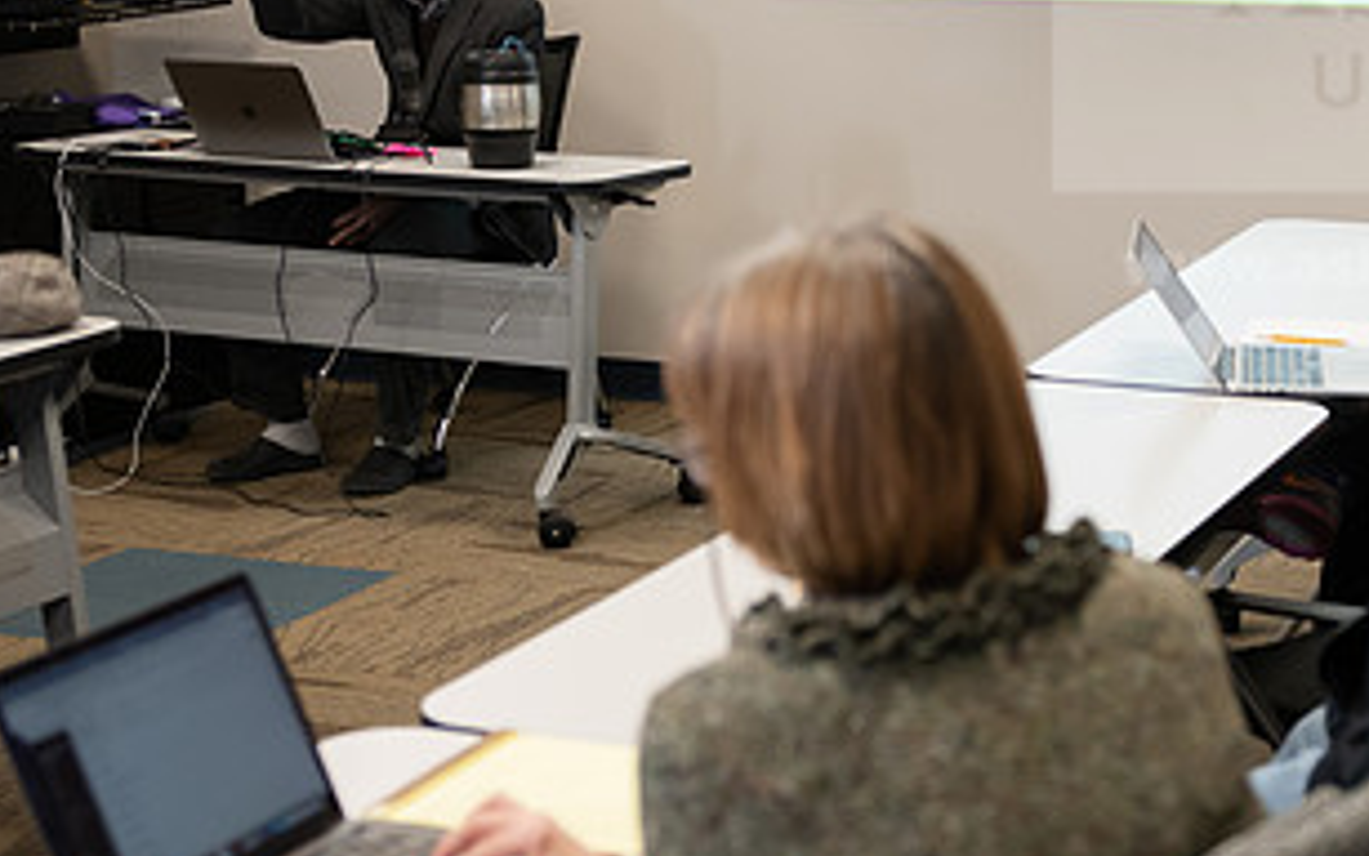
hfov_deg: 25.4
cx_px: 919
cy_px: 359
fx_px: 3023
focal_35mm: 81
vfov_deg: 16.1
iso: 1000
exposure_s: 1/200
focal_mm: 42
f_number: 3.2
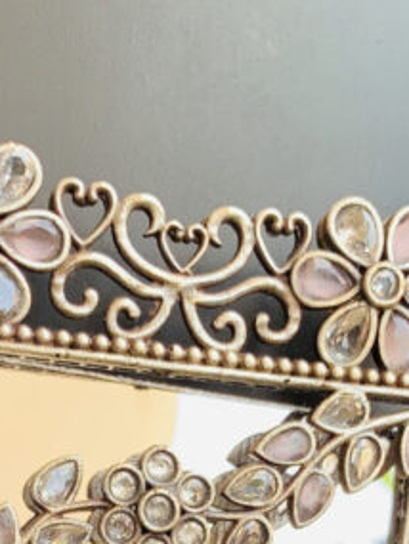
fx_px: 1149
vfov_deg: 23.2
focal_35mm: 73
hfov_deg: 20.2
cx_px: 162
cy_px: 733
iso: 40
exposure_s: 1/121
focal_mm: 4.25
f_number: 1.8
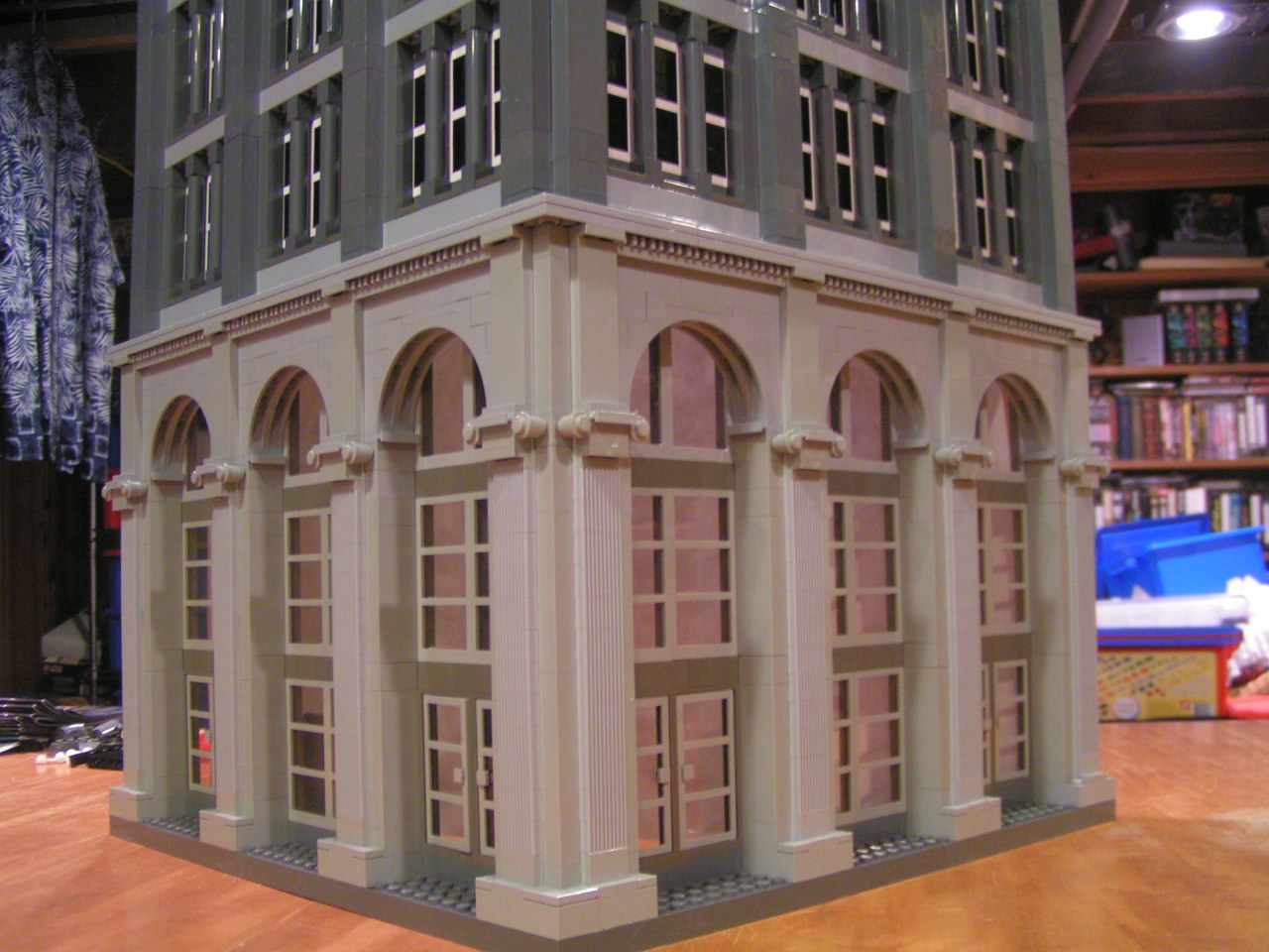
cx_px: 634
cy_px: 476
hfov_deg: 49.0
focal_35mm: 38
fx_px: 1393
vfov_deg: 37.7
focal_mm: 5.8
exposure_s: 1/5
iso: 200
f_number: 2.8
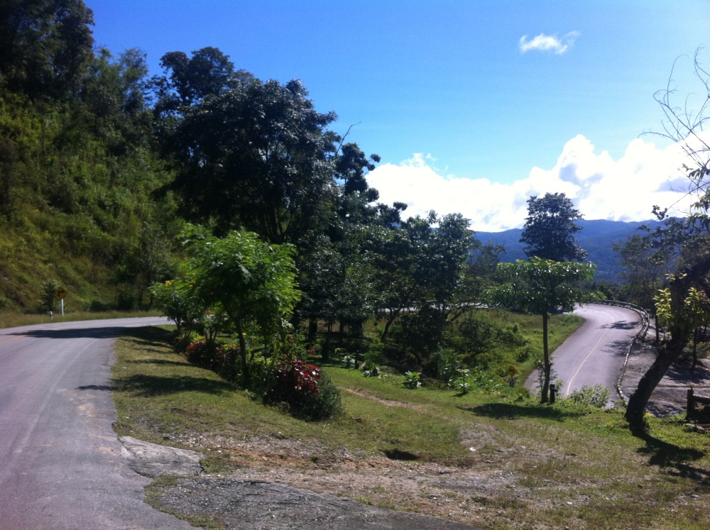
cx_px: 355
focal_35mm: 35
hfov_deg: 52.7
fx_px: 717
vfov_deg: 40.6
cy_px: 265
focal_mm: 3.85
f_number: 2.8
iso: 80
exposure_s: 1/1207
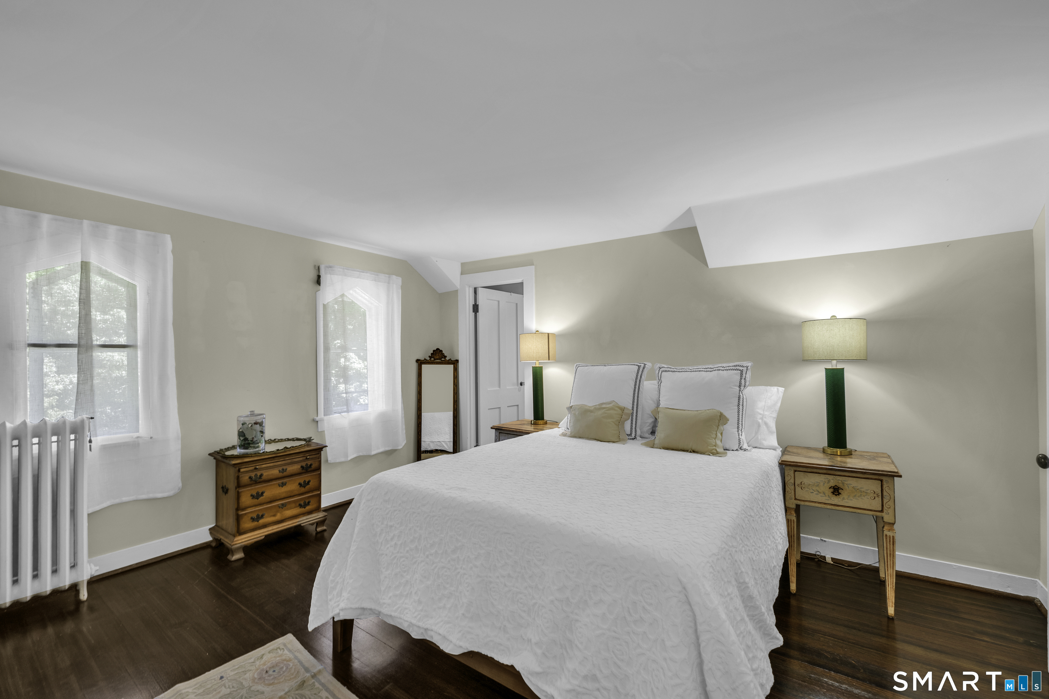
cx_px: 524
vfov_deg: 81.2
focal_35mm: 14
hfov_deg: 104.3
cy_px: 350
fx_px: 408
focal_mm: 14
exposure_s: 1/250
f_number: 8
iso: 250
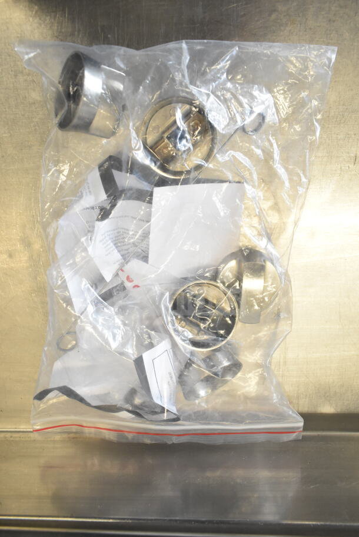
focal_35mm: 27
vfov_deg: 67.4
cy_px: 268
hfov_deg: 48.0
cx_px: 180
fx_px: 404
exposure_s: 1/125
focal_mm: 18
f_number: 4.5
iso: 1600
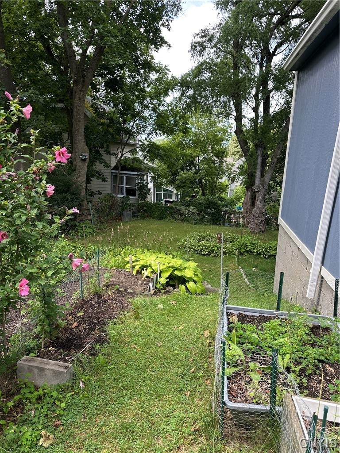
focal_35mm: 24
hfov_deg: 56.8
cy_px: 226
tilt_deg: -12.1
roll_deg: -2.1
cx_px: 170
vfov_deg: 71.6
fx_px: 314
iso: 80
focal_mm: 6.86
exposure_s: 1/448
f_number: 1.78
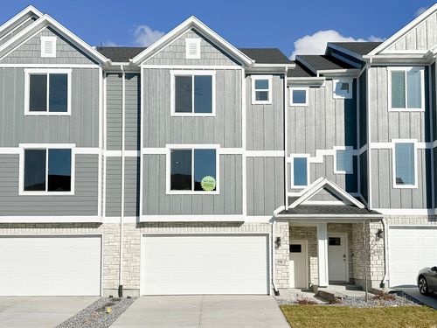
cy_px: 164
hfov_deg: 71.6
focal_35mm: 24
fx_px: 303
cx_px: 218
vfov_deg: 56.8
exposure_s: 1/13700
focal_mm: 6.86
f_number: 1.8
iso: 80
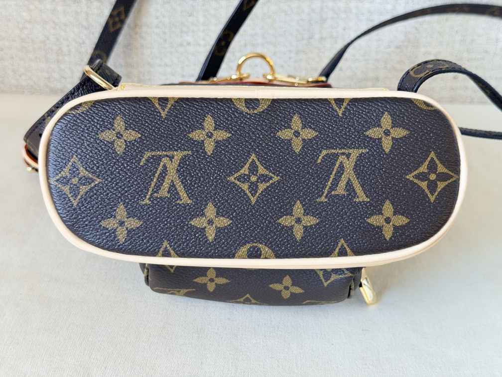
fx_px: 696
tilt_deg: -28.2
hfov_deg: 39.7
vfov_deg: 30.3
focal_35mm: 48
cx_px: 251
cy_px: 188
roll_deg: -1.2
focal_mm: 6.76
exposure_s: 1/57
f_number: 1.78
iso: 100
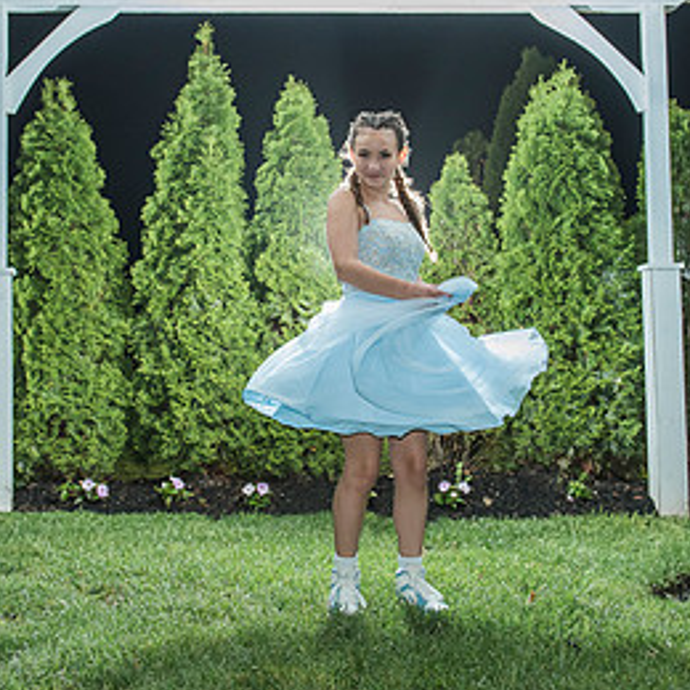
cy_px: 247
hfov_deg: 29.1
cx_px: 338
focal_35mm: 59
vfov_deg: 28.9
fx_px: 1331
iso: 800
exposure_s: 1/100
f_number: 4.5
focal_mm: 29
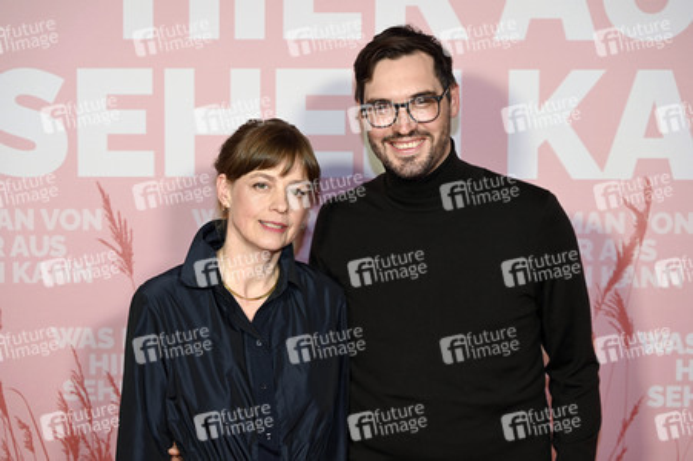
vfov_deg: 18.2
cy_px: 230
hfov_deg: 27.0
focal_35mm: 75
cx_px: 346
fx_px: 1443
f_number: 4
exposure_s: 1/125
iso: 500
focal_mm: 75
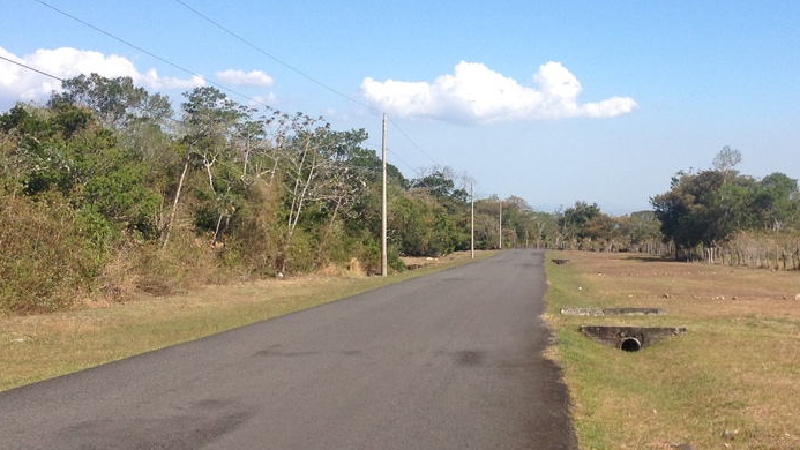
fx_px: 1400
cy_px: 178
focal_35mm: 66
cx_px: 531
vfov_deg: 18.2
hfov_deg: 31.6
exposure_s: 1/1783
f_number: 2.4
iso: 50
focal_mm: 4.28
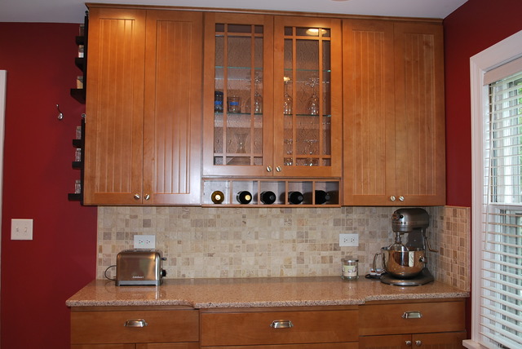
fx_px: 479
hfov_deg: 57.2
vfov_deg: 40.0
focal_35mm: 33
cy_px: 174
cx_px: 261
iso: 200
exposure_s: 1/60
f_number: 4
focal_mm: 22
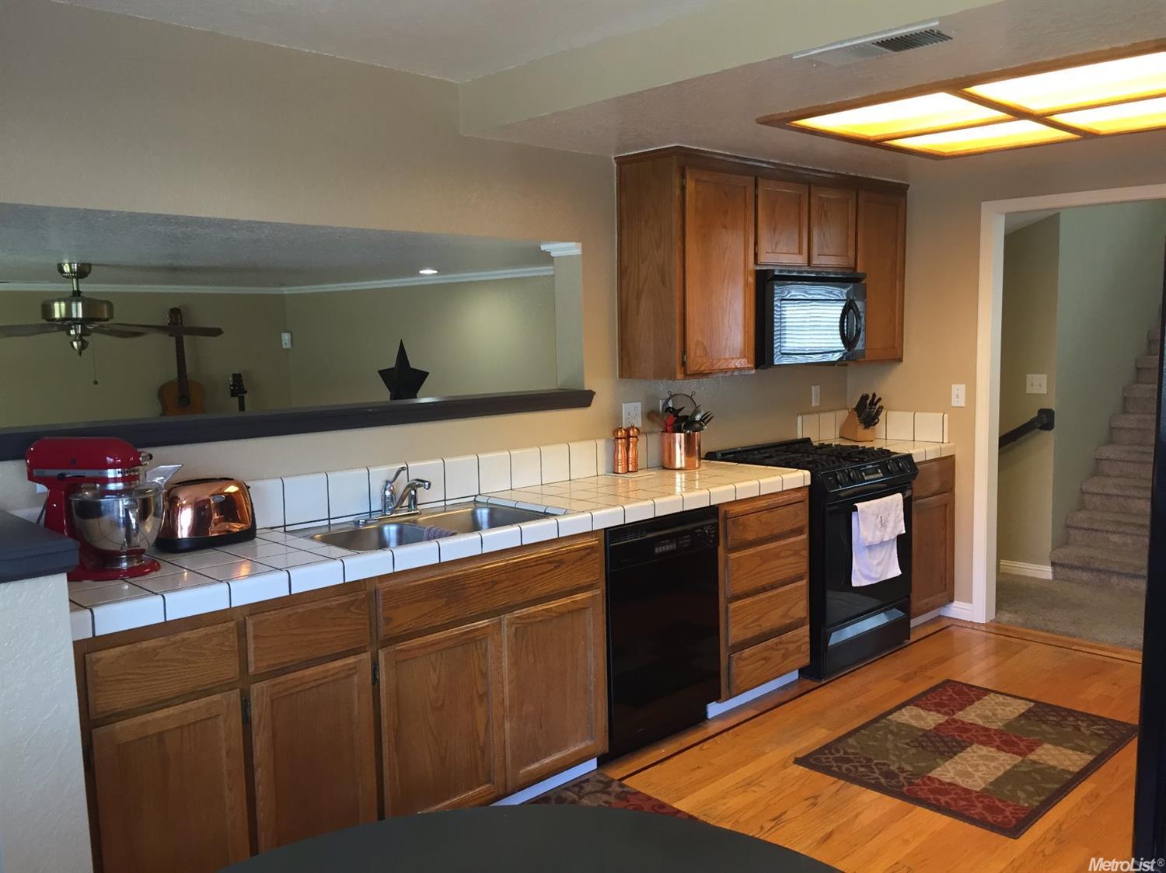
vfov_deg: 48.2
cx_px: 583
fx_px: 977
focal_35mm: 29
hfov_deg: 61.7
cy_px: 436
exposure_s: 1/30
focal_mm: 4.15
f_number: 2.2
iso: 80
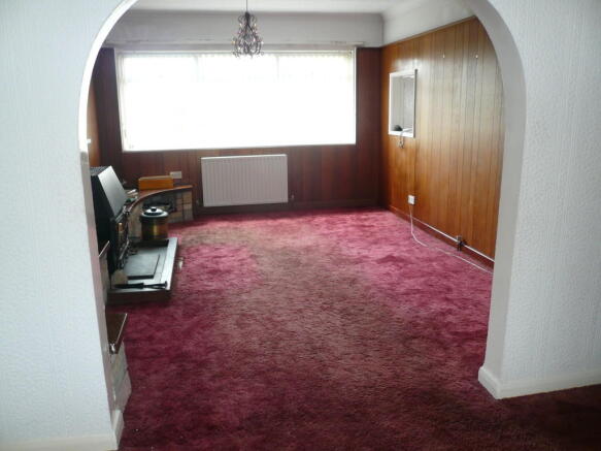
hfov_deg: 63.5
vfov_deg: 49.7
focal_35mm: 28
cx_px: 300
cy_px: 226
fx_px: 486
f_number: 2.8
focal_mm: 4.6
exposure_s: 1/50
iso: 100
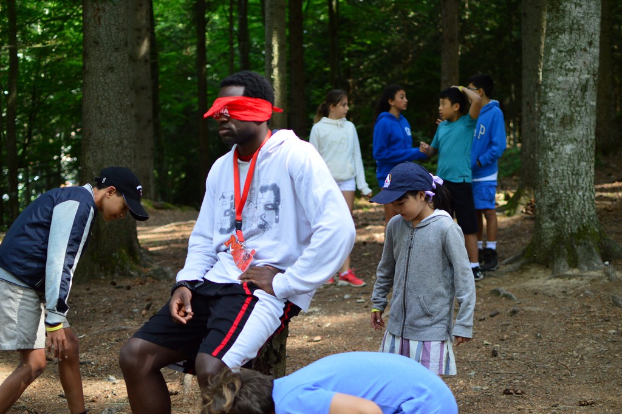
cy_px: 207
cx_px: 311
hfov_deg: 37.9
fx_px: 906
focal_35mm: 52
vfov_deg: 25.7
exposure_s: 1/400
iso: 400
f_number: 1.8
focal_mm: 35
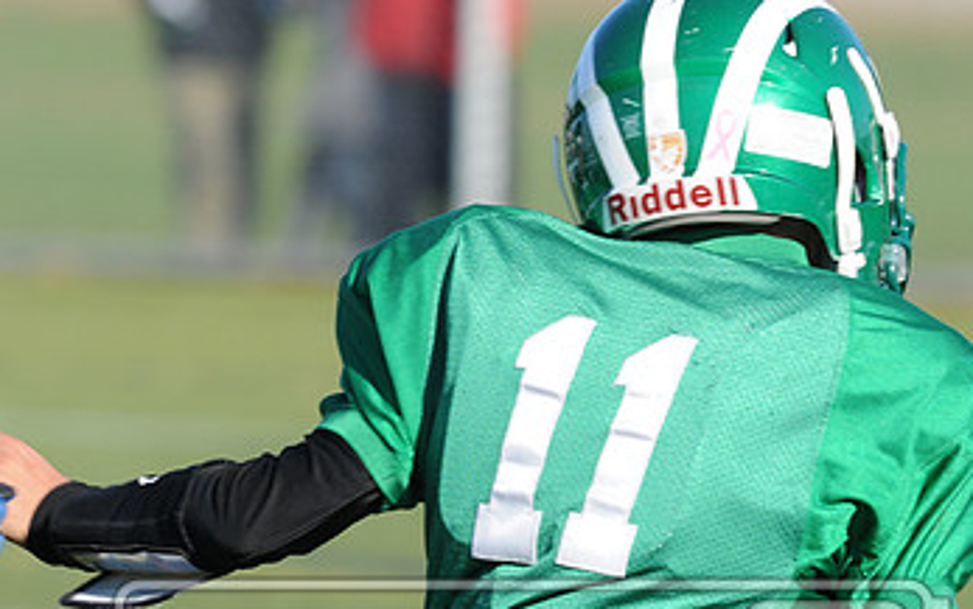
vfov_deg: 1.7
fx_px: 20316
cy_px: 710
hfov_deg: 2.7
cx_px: 537
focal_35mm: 766
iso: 200
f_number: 7.1
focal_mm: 300
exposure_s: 1/500
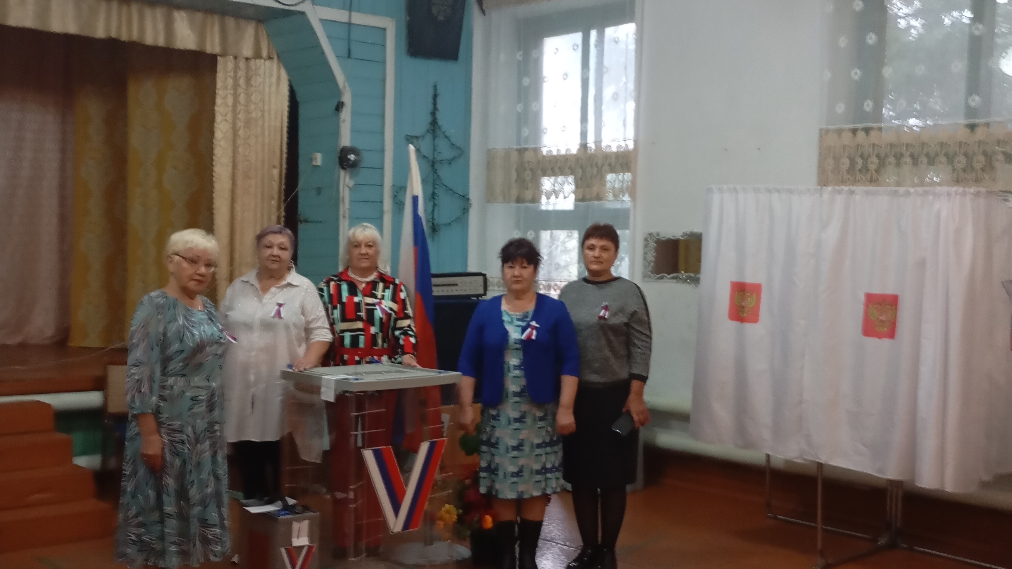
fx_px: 1100
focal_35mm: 41
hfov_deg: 49.4
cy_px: 334
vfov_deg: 29.0
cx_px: 502
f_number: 1.8
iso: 1691
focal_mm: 4.27
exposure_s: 1/20
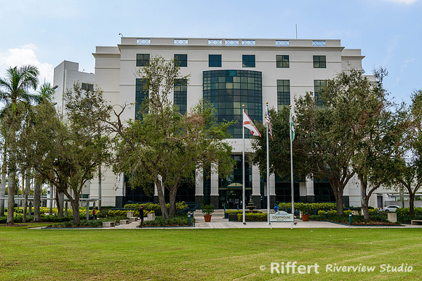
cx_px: 211
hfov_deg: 53.0
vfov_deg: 36.8
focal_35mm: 36
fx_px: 423
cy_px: 141
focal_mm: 35
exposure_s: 1/125
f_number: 10
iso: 100
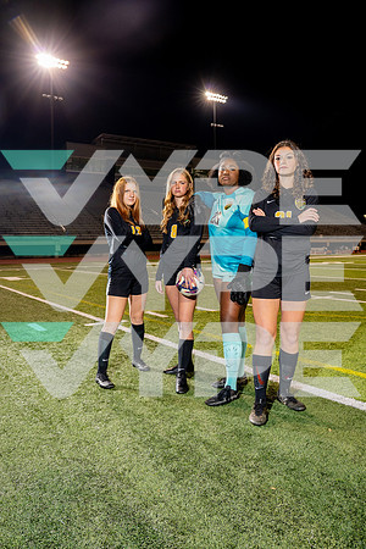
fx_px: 442
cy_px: 274
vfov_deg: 63.7
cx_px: 183
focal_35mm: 29
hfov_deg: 45.0
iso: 800
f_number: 5.6
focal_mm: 29
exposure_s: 1/250
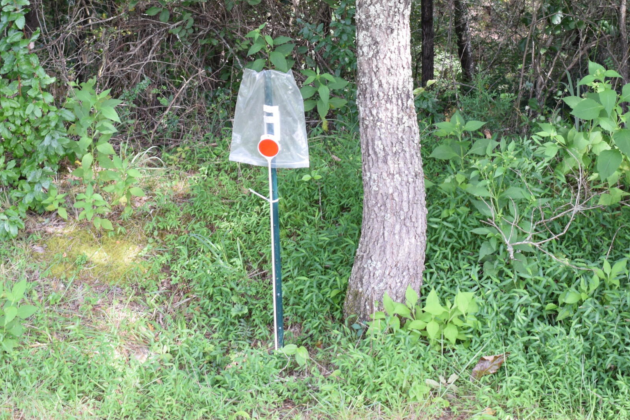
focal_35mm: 81
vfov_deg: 16.8
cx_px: 369
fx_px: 1416
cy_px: 116
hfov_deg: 25.0
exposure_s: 1/125
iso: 400
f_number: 5.6
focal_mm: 29
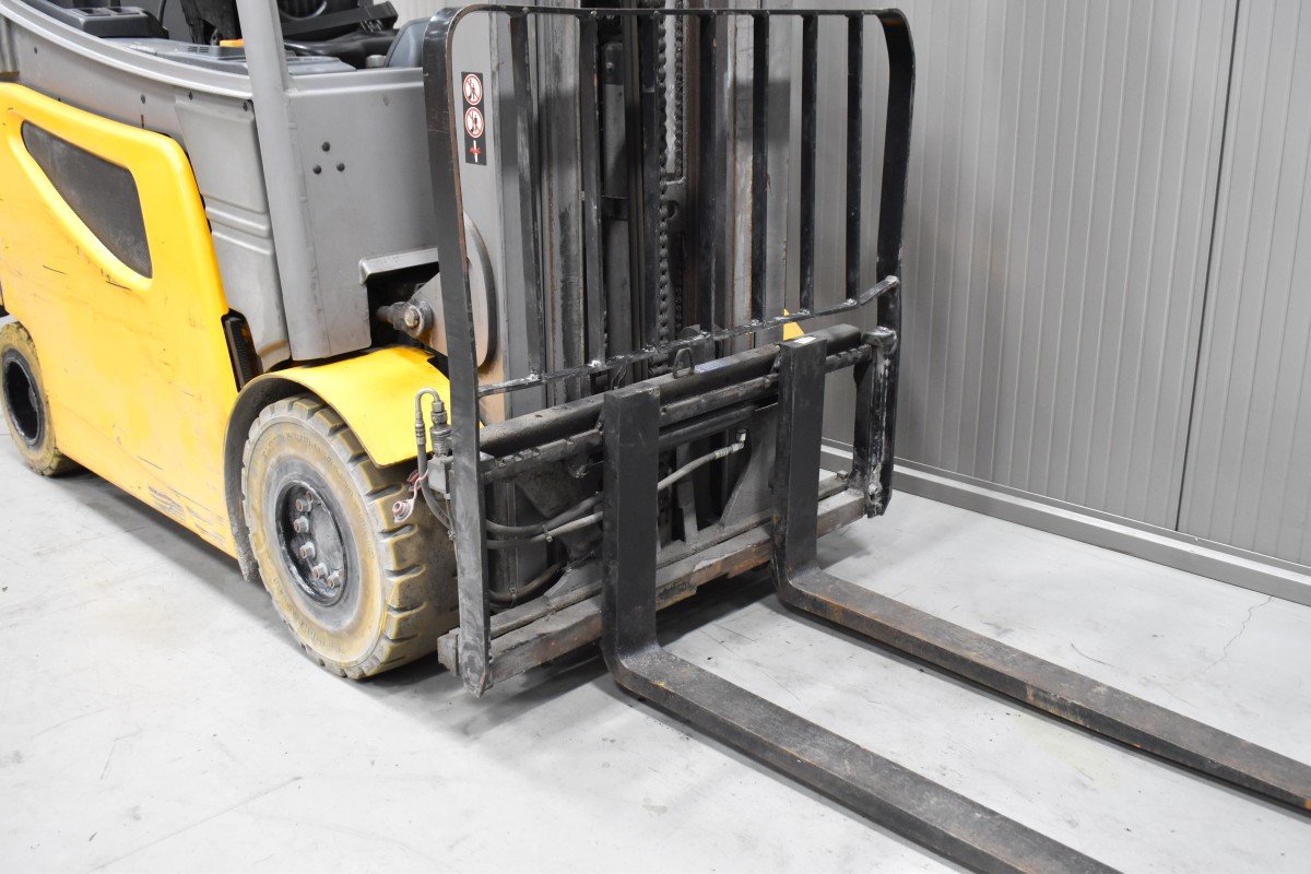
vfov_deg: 36.9
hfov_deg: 53.1
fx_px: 1311
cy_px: 437
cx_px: 656
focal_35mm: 36
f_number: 5
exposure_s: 1/25
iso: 1600
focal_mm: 24
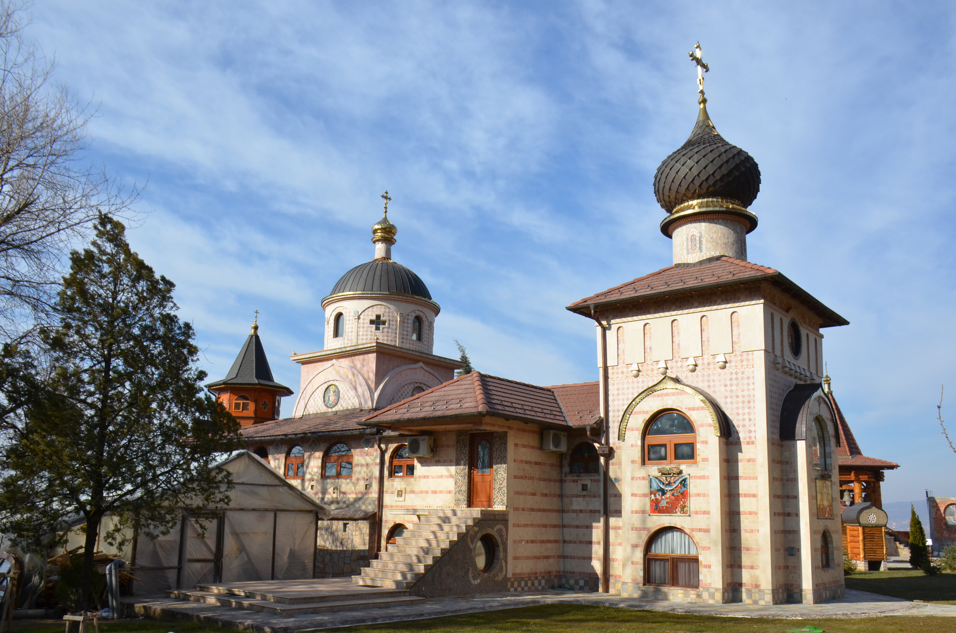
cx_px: 478
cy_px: 316
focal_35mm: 30
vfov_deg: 43.4
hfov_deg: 62.0
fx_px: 795
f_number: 13
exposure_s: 1/640
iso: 640
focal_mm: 20
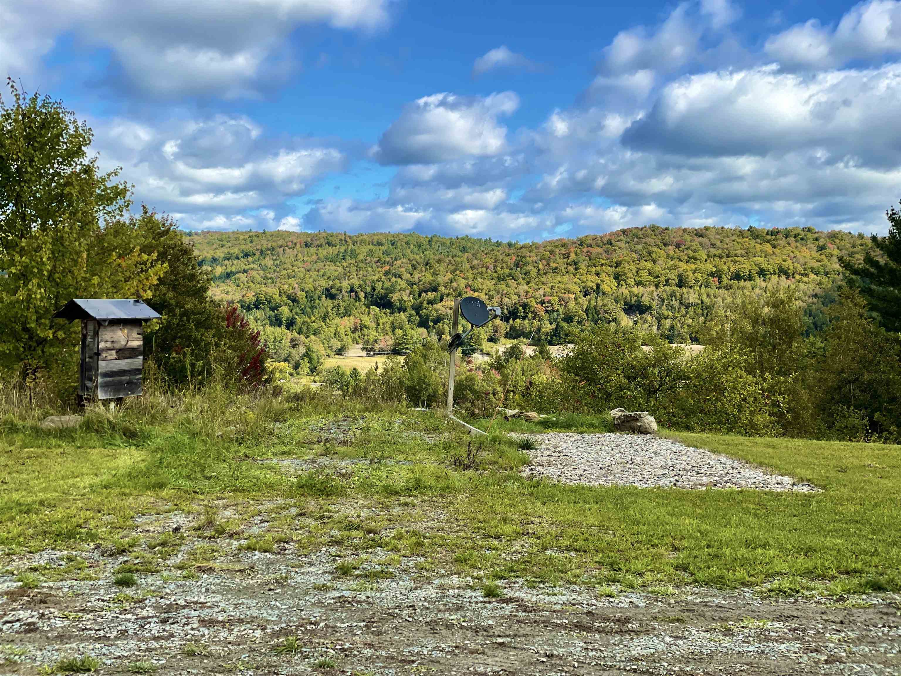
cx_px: 450
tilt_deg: -1.2
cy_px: 338
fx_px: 1353
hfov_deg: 36.8
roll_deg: -0.9
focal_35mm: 52
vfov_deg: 28.0
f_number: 2
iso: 25
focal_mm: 6
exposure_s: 1/1370
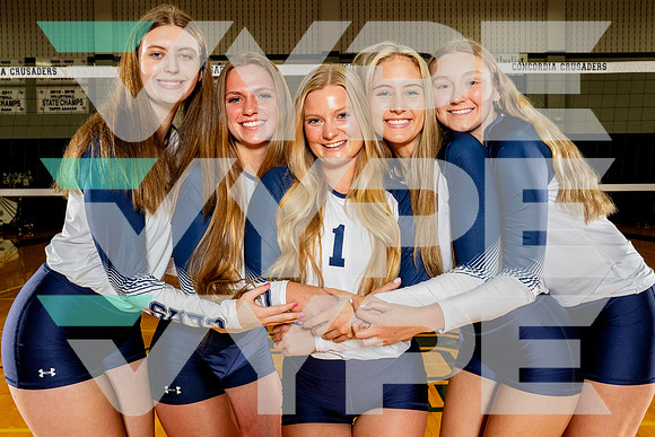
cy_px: 217
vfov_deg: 38.2
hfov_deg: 54.8
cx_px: 324
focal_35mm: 35
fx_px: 631
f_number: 8
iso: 1600
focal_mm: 32
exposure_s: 1/250
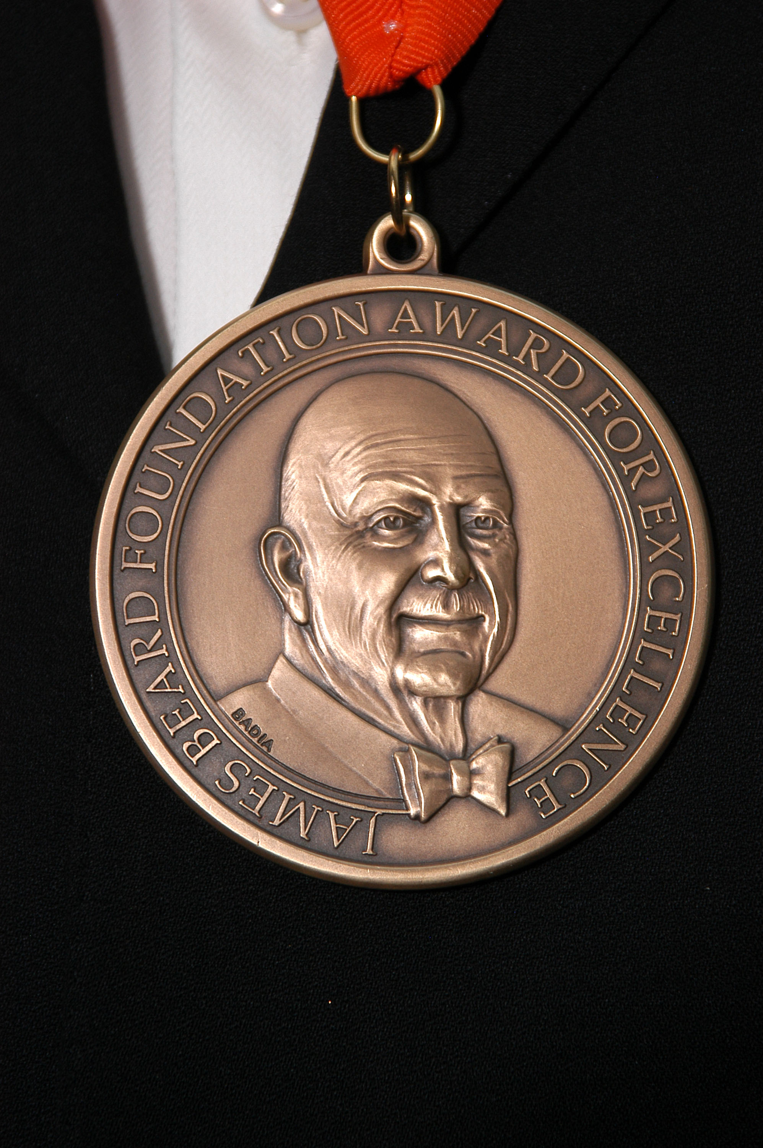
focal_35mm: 128
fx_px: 4060
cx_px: 382
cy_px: 574
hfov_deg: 10.7
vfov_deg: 16.1
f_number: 4.5
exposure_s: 1/125
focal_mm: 85
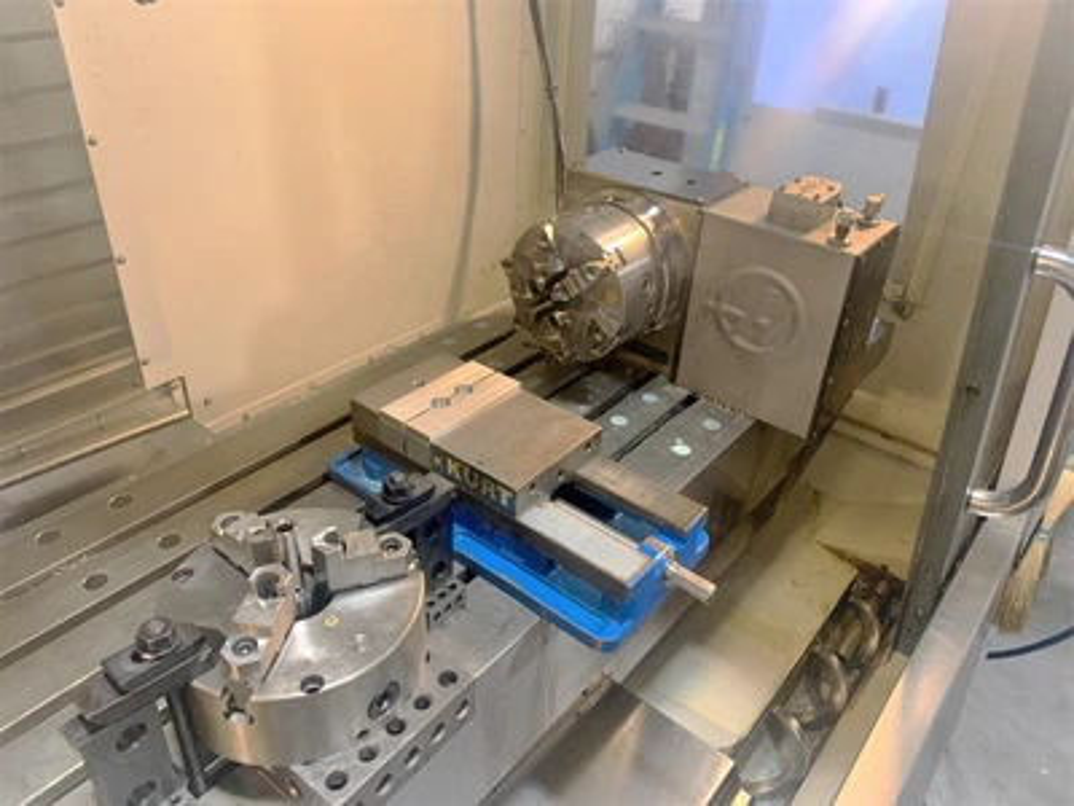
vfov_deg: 53.1
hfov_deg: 67.3
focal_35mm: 26
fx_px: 807
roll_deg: -3.0
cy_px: 403
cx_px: 537
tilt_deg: -32.2
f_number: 1.8
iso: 320
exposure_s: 1/60
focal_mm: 4.25
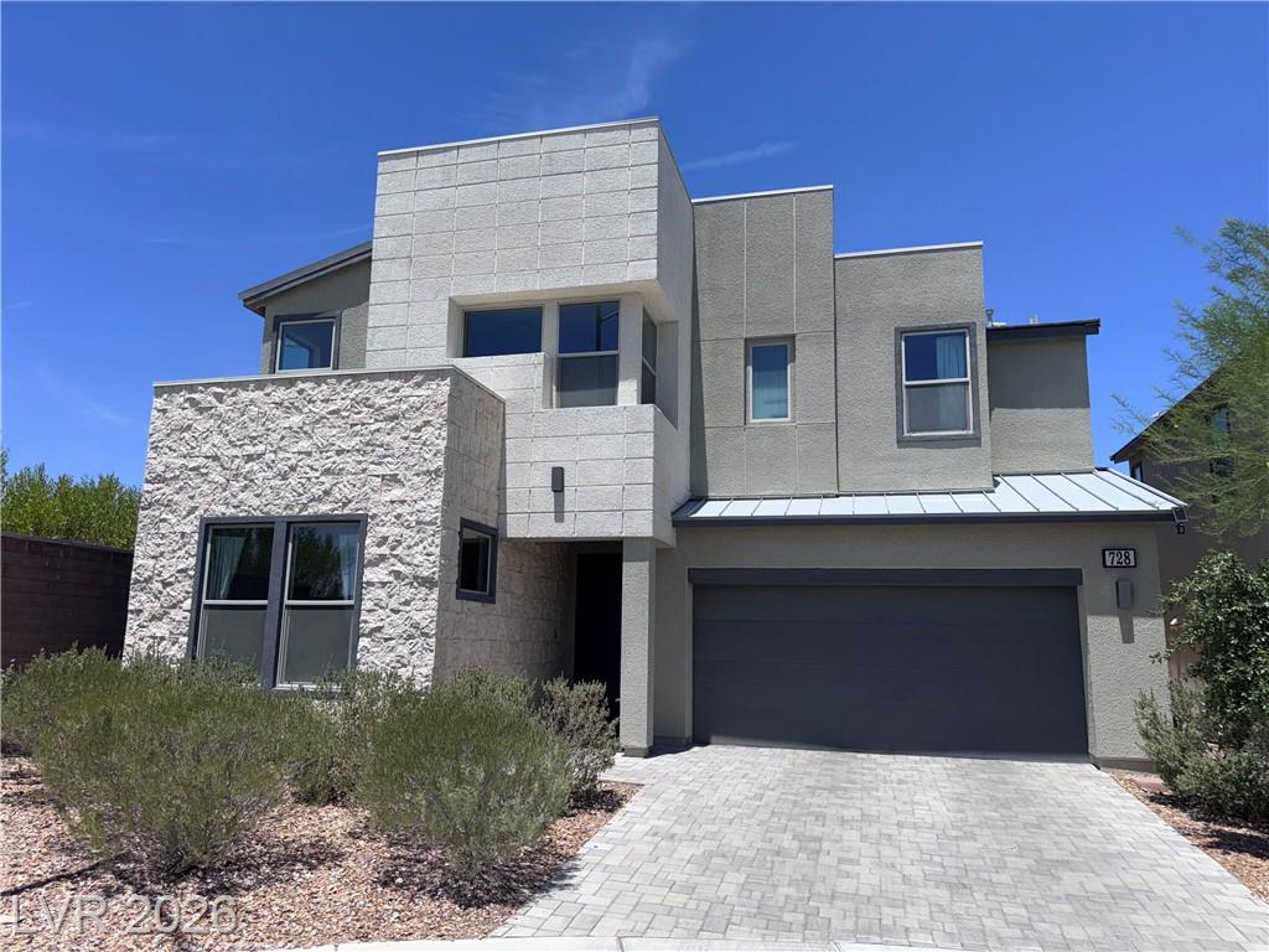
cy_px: 476
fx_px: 880
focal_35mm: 24
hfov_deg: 71.6
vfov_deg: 56.8
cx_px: 634
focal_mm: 6.76
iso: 64
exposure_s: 1/6410
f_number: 1.78
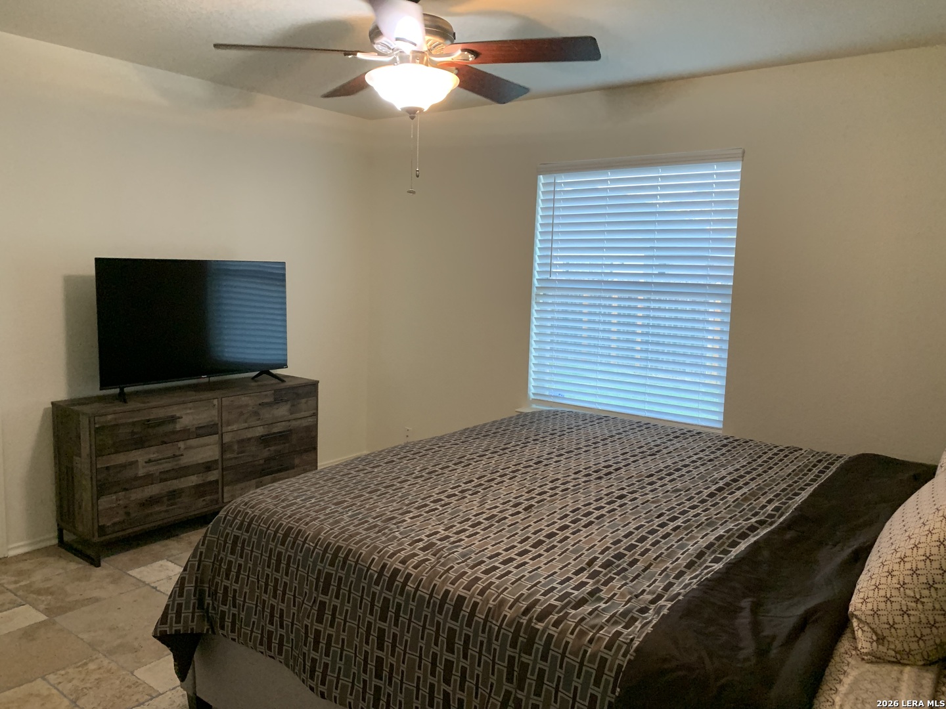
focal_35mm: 26
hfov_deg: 67.3
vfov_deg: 53.1
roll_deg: -2.0
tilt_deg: -6.4
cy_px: 354
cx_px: 473
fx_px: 711
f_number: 1.8
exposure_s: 1/60
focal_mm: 4.25
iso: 400
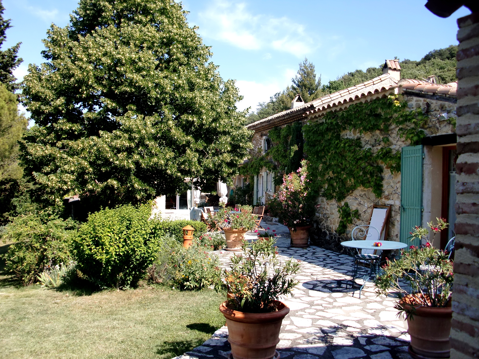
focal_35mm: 36
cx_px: 240
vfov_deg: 39.7
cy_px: 180
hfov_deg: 51.4
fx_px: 498
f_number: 2.8
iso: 64
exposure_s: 1/800
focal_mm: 6.3
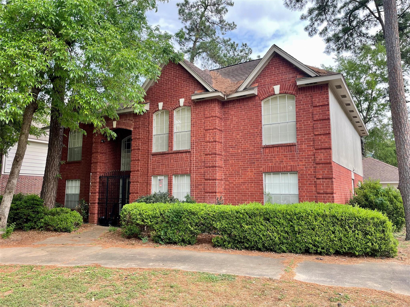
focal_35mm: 26
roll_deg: +0.3
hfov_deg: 67.3
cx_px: 205
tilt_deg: +9.1
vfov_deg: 53.1
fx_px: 308
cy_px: 154
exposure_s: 1/572
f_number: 1.6
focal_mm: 4.2
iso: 32
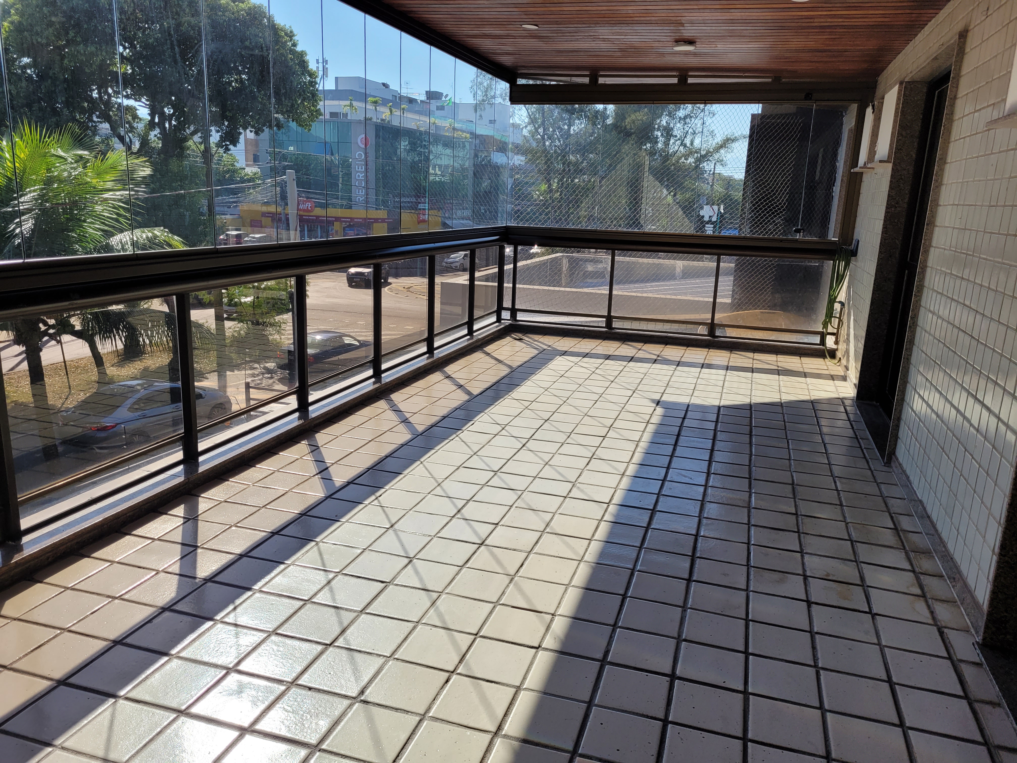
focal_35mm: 26
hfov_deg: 67.3
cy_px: 382
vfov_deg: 53.1
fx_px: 764
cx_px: 508
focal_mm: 5.4
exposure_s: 1/1864
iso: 40
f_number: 1.8
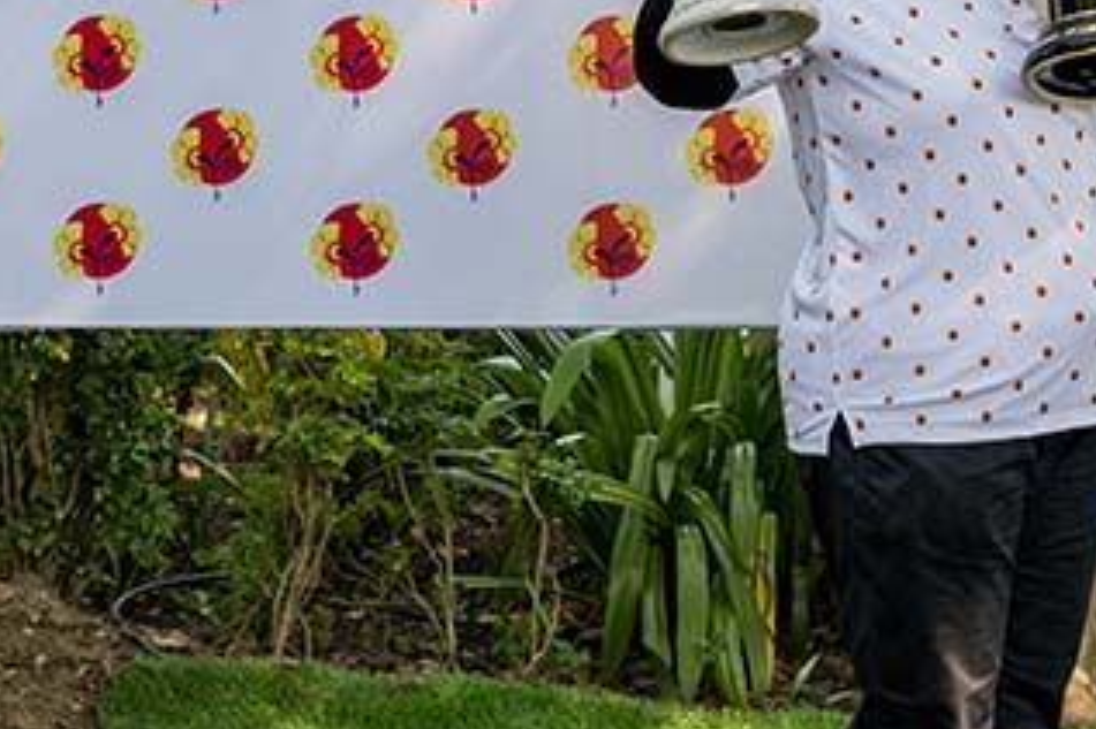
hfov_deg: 18.3
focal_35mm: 109
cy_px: 102
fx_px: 3317
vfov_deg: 12.5
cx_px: 1075
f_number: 7.1
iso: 640
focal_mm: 36
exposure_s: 1/320
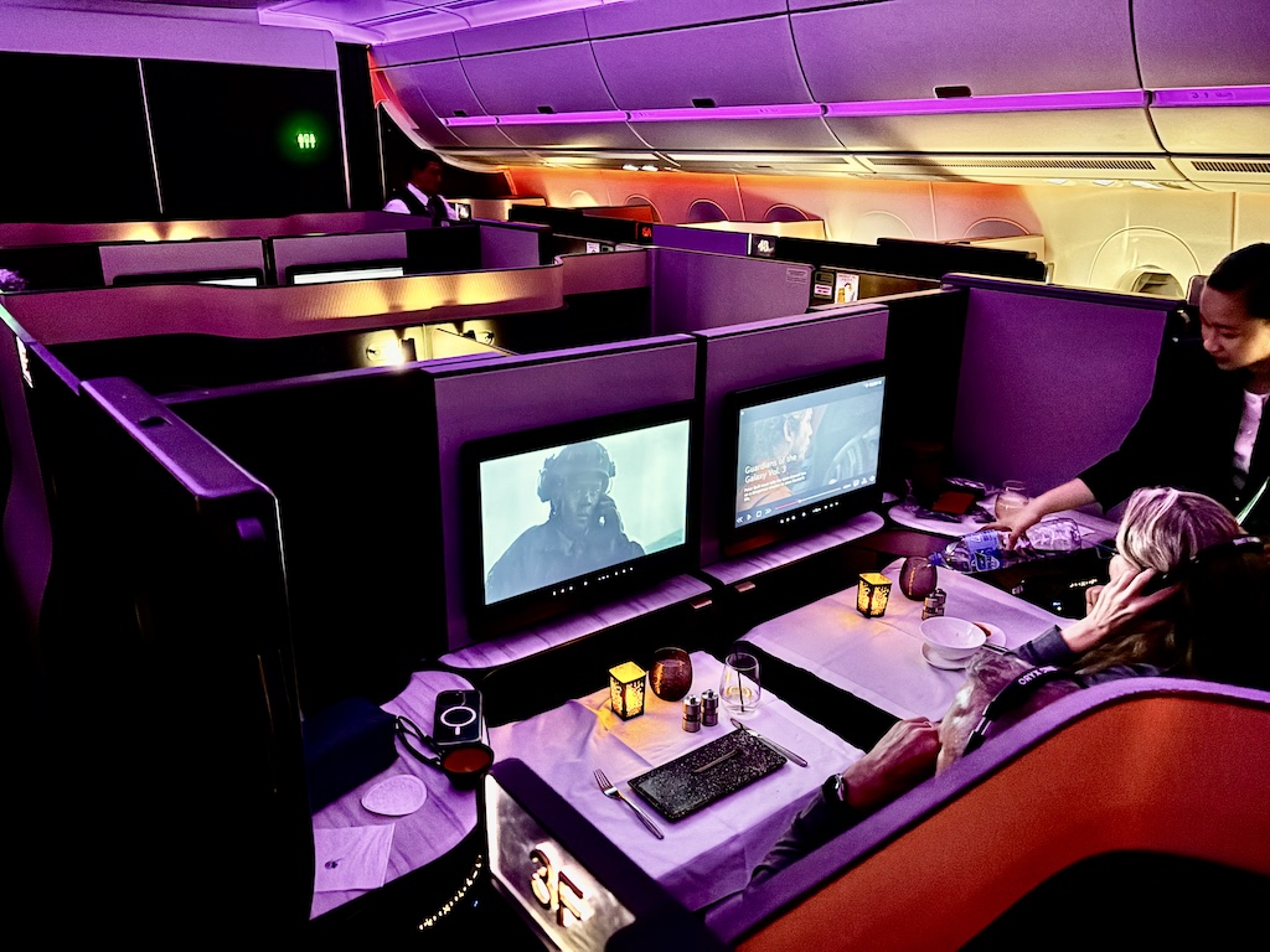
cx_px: 635
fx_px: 954
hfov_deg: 67.3
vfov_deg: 53.1
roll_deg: -2.0
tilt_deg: -20.5
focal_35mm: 26
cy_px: 476
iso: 2500
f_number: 1.6
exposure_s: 1/15
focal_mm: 5.96
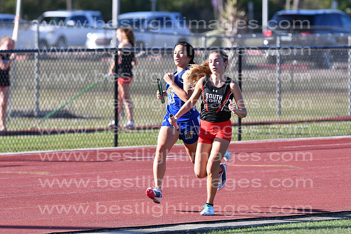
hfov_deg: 4.6
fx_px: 4388
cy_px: 117
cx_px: 176
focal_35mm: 450
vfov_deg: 3.1
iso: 400
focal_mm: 300
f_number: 5.6
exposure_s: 1/1250
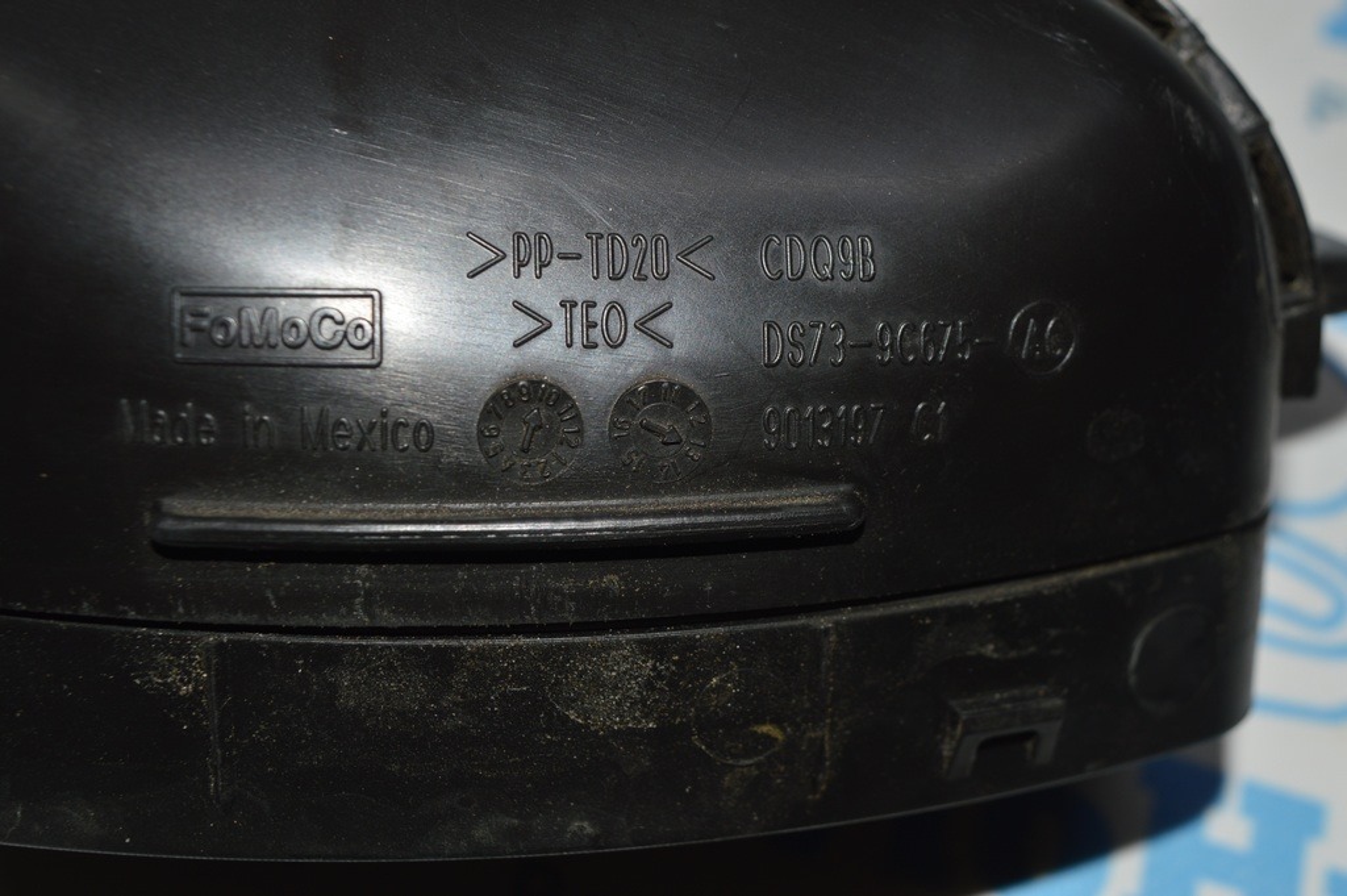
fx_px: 2131
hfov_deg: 35.1
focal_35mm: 57
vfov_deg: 23.7
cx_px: 674
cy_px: 448
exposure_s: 1/60
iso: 100
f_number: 8
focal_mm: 38
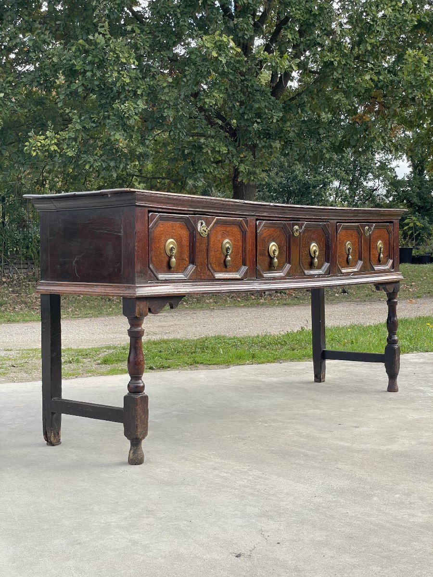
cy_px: 288
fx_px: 867
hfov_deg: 28.0
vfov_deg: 36.8
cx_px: 216
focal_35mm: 52
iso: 25
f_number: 2
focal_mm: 6
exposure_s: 1/421
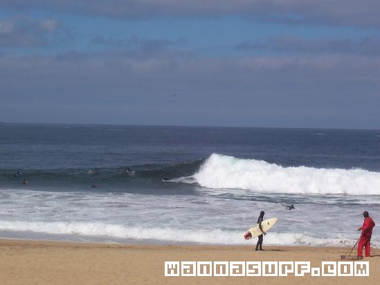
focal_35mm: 111
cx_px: 190
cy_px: 142
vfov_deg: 13.3
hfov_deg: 17.7
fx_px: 1219
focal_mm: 16.8
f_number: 9.5
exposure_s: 1/500
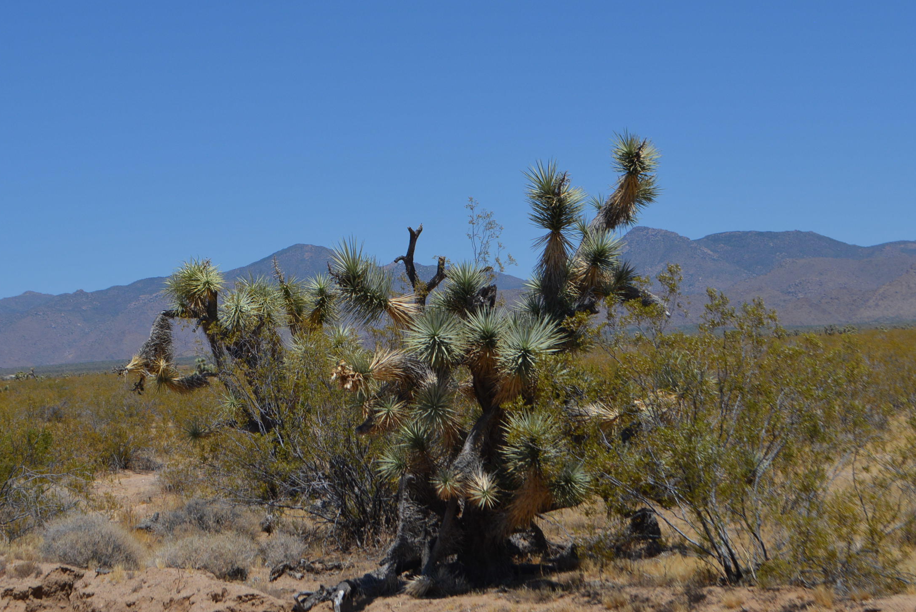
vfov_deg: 18.4
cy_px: 241
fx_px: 1884
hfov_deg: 27.2
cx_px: 347
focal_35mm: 74
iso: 400
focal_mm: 36
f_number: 7.1
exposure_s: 1/2000
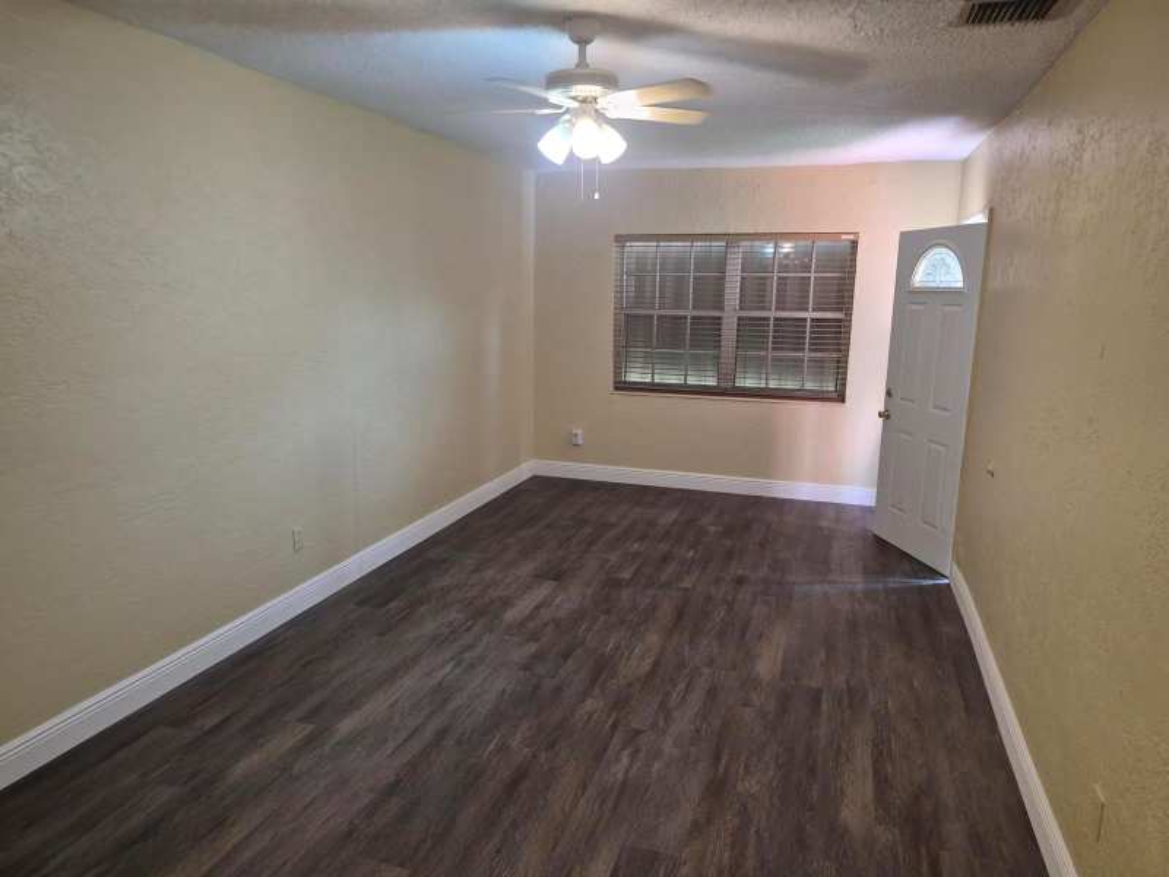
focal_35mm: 23
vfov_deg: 58.9
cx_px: 584
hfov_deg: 73.9
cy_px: 438
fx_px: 777
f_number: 1.8
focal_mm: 5.4
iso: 400
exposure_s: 1/120
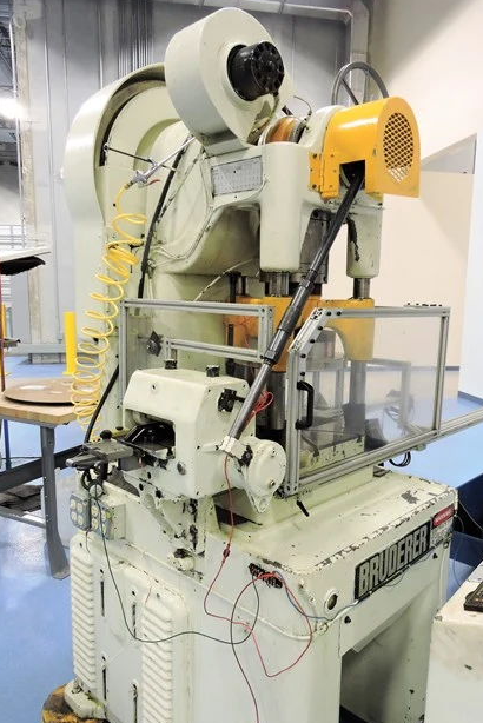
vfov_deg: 69.4
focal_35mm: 26
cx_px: 260
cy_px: 372
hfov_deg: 49.6
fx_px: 523
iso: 280
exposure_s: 1/30
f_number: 3.3
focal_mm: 4.3
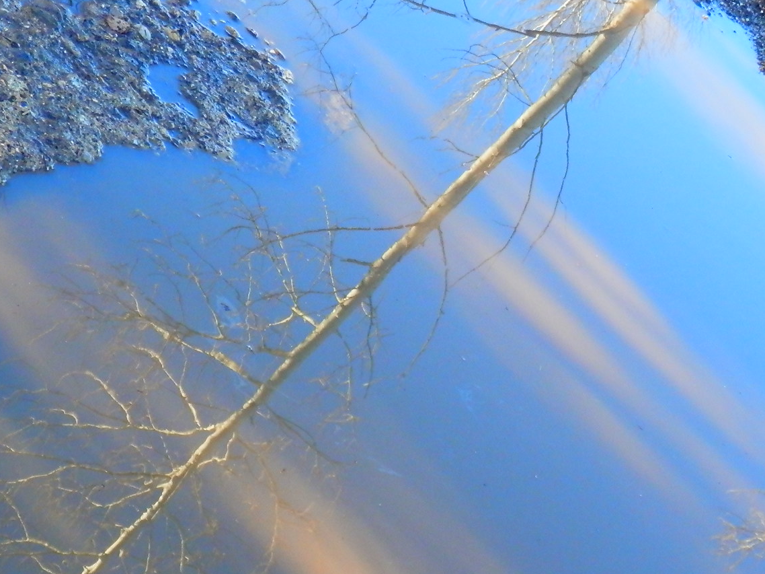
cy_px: 457
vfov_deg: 13.6
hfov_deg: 18.2
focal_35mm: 108
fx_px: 2386
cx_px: 459
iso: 200
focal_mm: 10.8
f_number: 4.2
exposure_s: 1/80
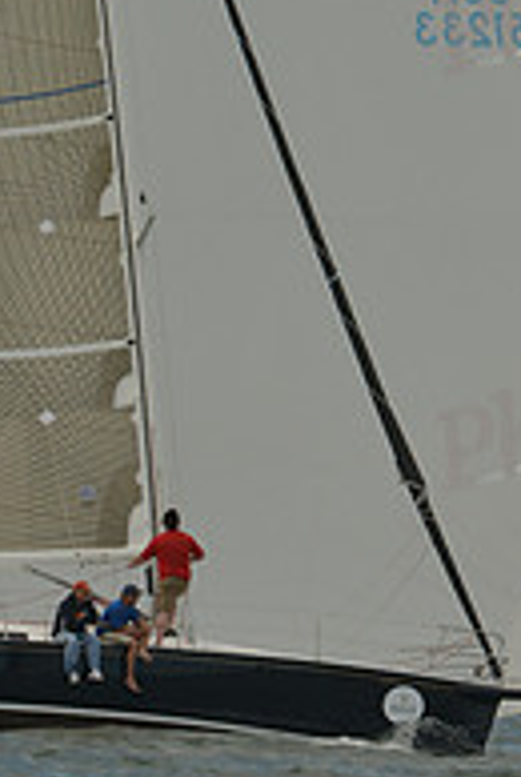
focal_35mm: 1075
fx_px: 23252
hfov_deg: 1.3
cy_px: 236
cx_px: 230
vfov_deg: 1.9
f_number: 11
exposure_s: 1/800
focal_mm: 360
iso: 400
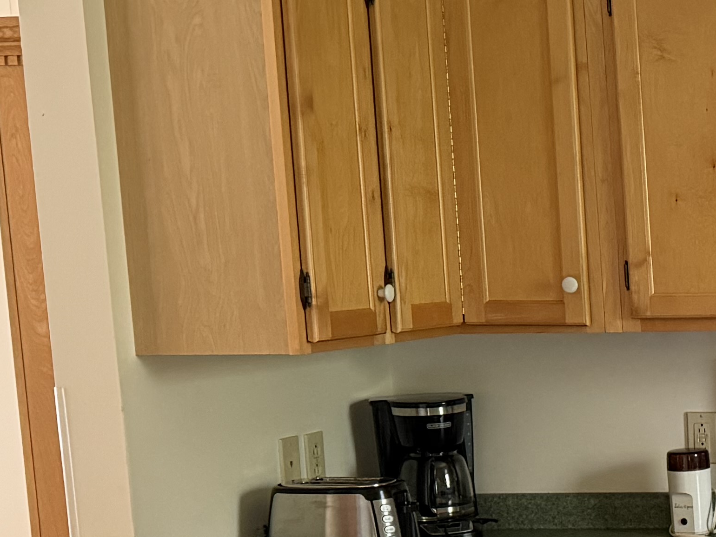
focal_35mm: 89
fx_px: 1841
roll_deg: +1.6
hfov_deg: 19.7
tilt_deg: -9.3
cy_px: 504
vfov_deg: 16.3
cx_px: 1000
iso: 500
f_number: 1.78
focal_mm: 6.76
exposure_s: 1/60
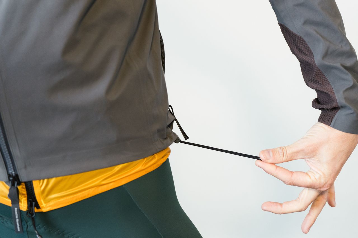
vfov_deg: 27.0
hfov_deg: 39.6
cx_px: 179
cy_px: 119
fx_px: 497
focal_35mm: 50
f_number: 4.5
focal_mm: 50
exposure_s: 1/125
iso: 1600
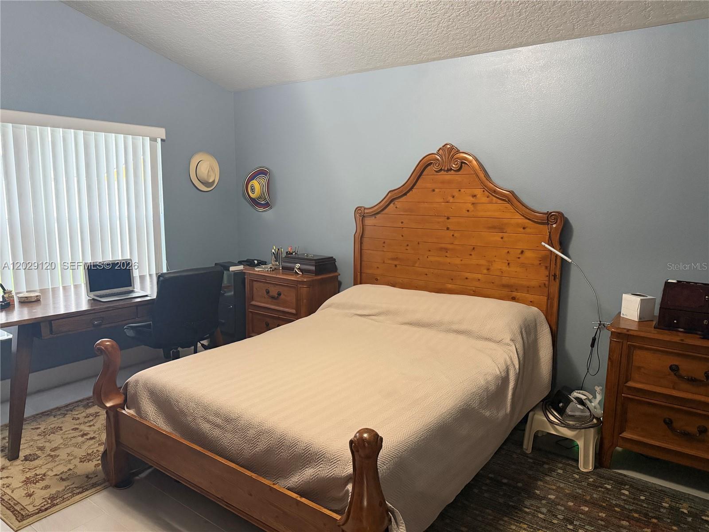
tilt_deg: -8.9
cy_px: 266
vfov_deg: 56.8
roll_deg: -0.1
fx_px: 492
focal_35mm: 24
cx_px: 354
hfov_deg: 71.6
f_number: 1.78
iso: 500
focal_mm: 6.76
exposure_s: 1/60
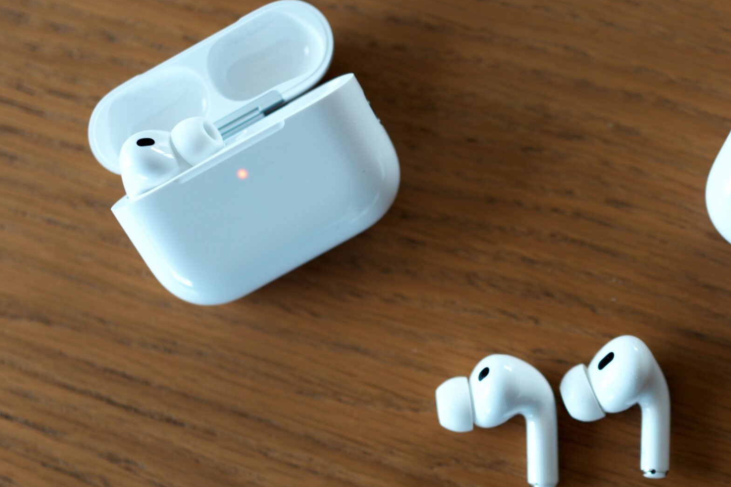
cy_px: 304
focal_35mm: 57
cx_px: 544
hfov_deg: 34.4
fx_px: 1157
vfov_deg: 23.7
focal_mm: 35
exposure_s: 1/200
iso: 100
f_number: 2
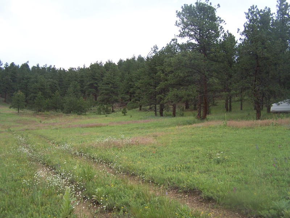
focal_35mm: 38
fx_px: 318
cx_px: 145
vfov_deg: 37.7
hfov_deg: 49.0
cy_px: 109
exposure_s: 1/250
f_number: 2.8
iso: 80
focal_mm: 6.3
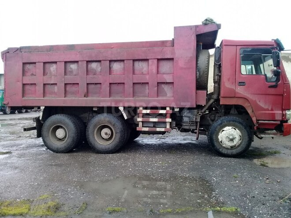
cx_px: 146
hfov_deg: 58.4
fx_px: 261
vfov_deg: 45.4
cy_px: 109
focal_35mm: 31
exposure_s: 1/50
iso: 64
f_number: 2.2
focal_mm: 3.3
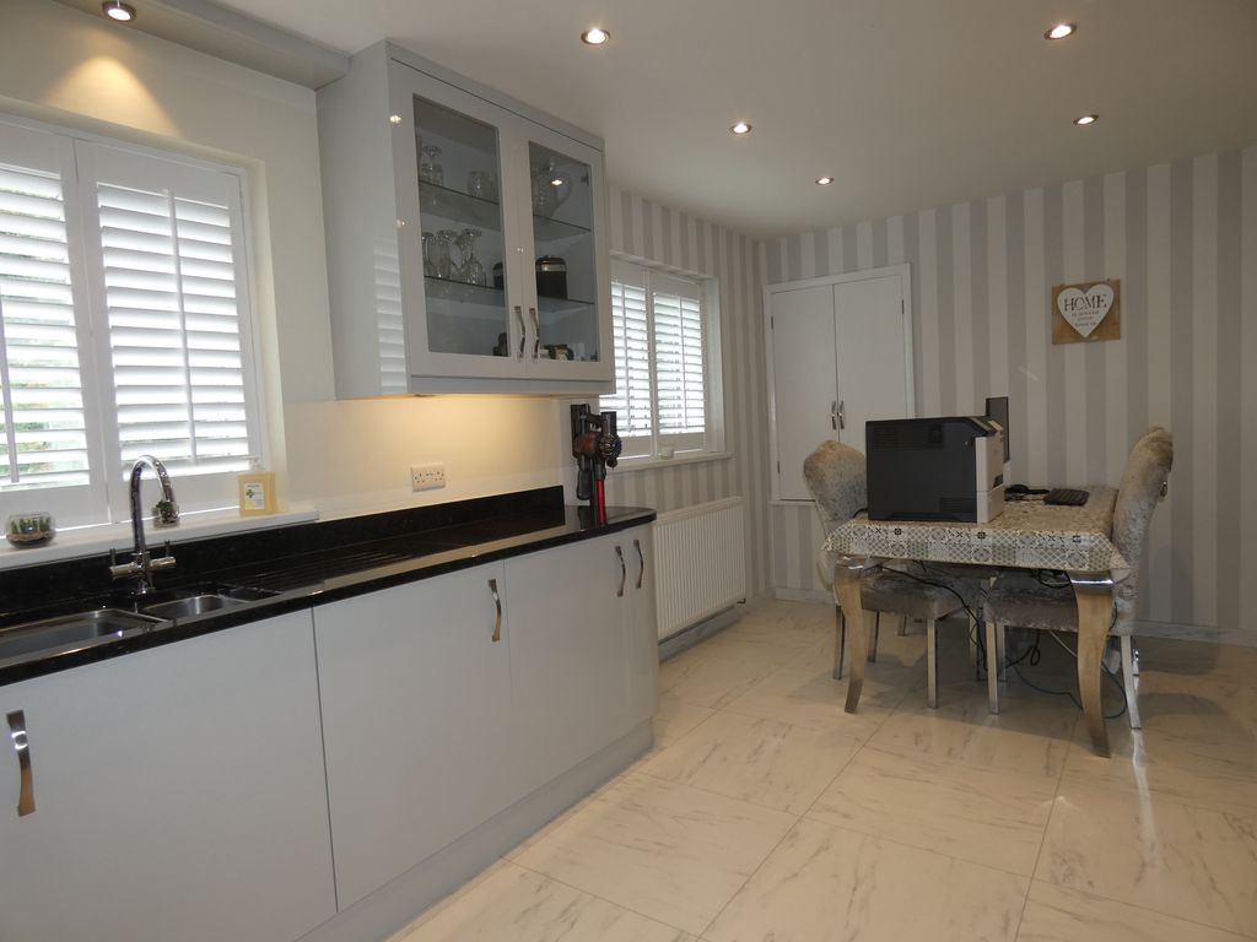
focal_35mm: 20
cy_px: 471
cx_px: 628
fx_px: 726
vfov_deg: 66.0
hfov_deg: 81.7
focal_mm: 3.6
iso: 80
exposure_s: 1/60
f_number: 2.8
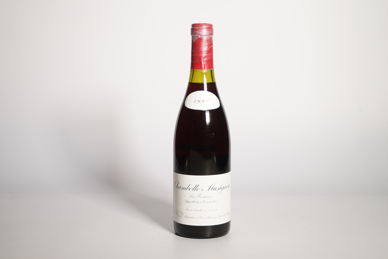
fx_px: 754
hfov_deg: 28.8
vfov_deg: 19.5
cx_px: 194
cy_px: 130
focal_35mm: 70
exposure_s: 1/60
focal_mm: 70
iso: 400
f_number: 5.6
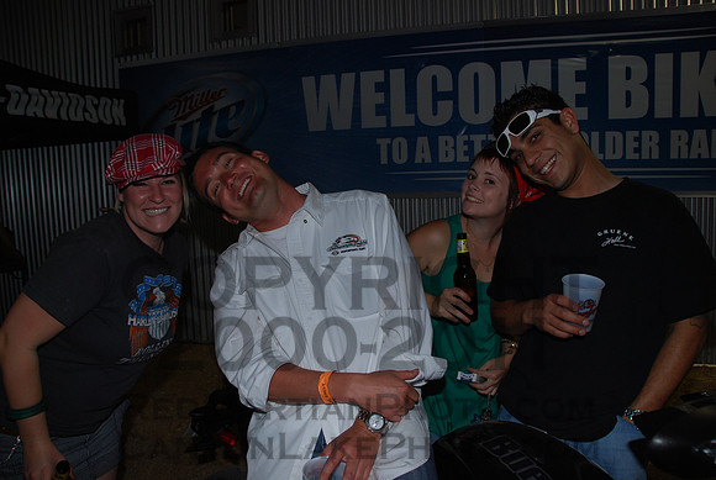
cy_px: 240
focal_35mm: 27
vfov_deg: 48.1
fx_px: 538
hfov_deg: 67.3
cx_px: 358
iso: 200
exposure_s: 1/60
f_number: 5
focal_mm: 18
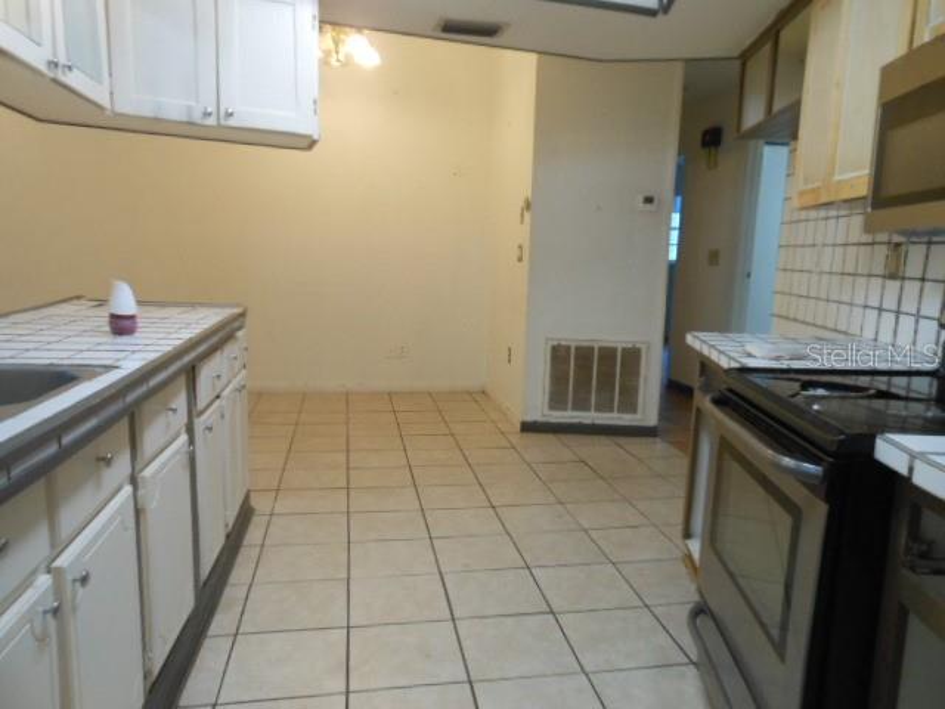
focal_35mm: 25
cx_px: 472
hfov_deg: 69.4
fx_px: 682
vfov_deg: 54.9
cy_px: 354
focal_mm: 4.5
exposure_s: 1/30
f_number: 3.2
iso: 320
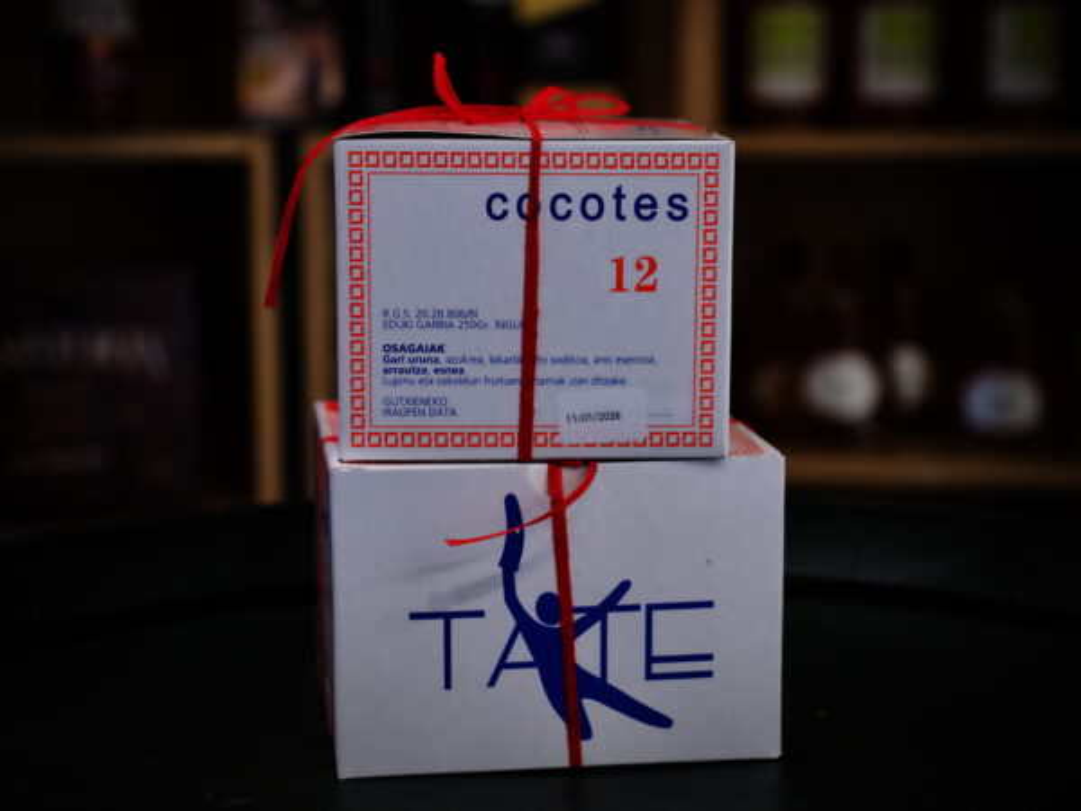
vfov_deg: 22.3
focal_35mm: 66
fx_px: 2061
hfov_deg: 29.4
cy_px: 406
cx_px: 540
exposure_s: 1/320
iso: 2000
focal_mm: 33
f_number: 2.8
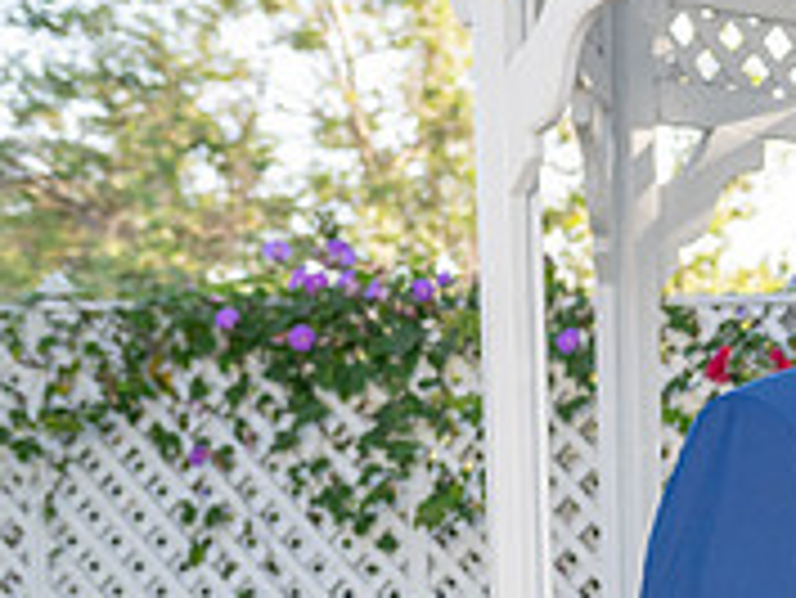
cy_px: 767
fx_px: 3037
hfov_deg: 13.8
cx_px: 1300
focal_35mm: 132
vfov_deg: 11.0
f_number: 4.5
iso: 250
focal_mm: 42
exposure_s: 1/200
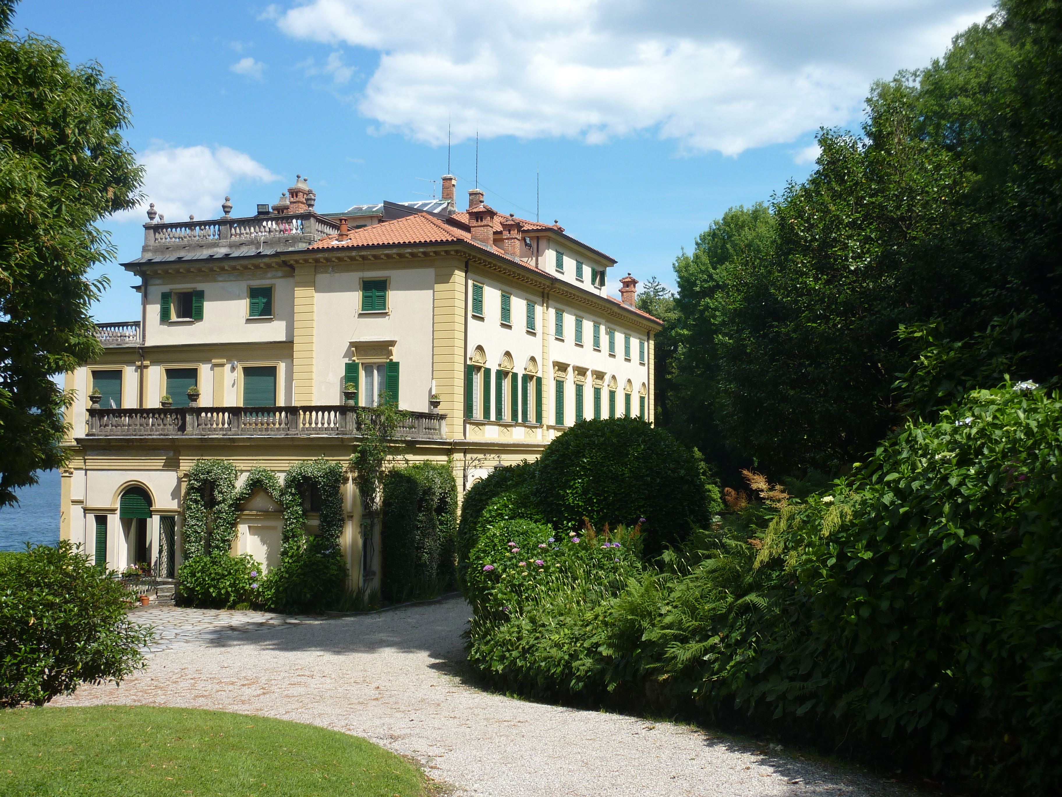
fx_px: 1227
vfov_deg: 36.0
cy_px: 398
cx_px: 531
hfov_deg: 46.8
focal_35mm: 40
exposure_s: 1/500
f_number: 4.5
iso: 80
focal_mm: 6.5
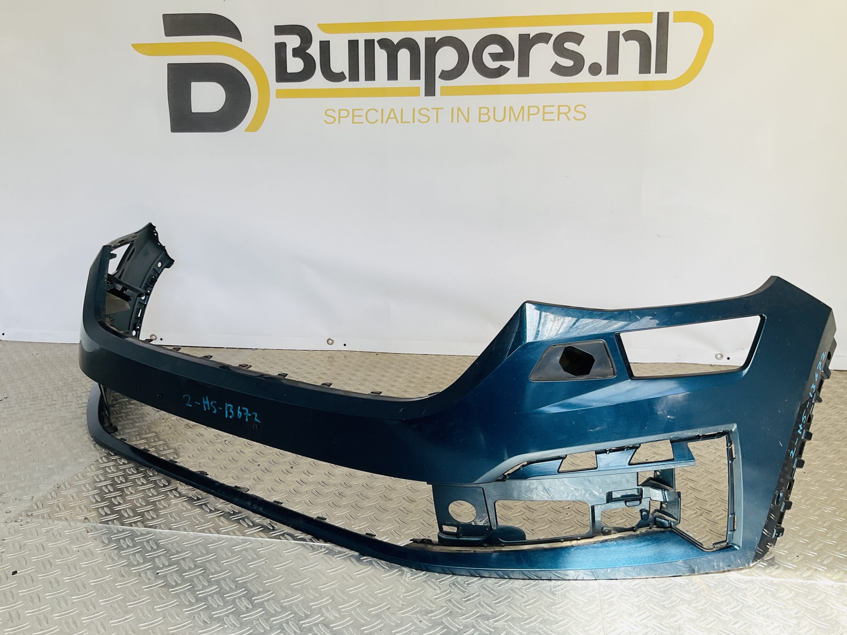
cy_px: 299
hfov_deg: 58.4
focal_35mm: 31
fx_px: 758
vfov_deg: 45.4
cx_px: 422
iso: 16
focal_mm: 3
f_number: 1.8
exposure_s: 1/183
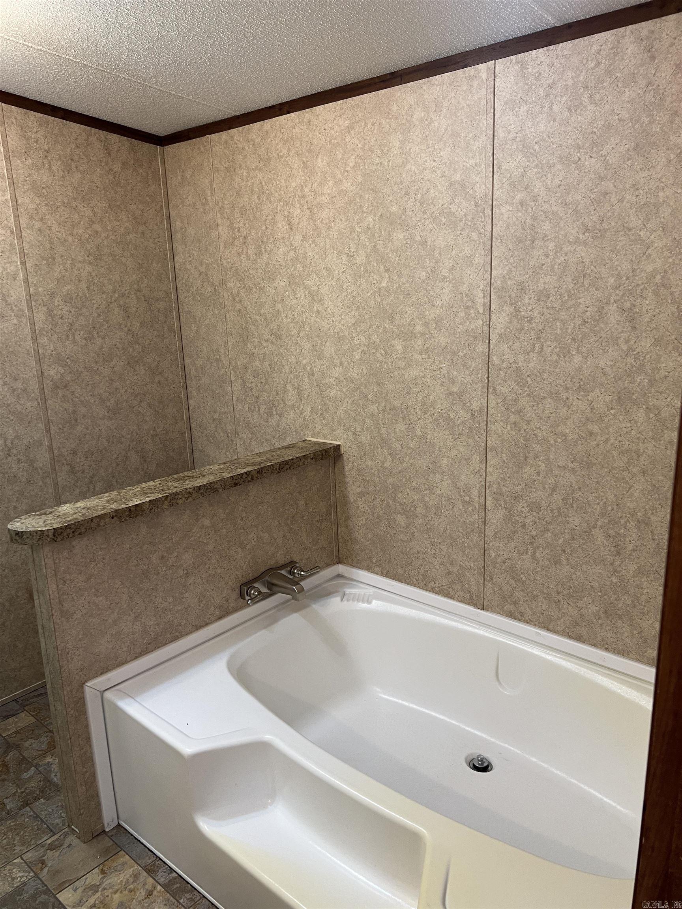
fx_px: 683
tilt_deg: -13.5
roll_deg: +2.5
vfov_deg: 67.3
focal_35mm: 26
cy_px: 454
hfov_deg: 53.1
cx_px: 341
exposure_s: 1/60
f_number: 1.5
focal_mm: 5.7
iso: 125
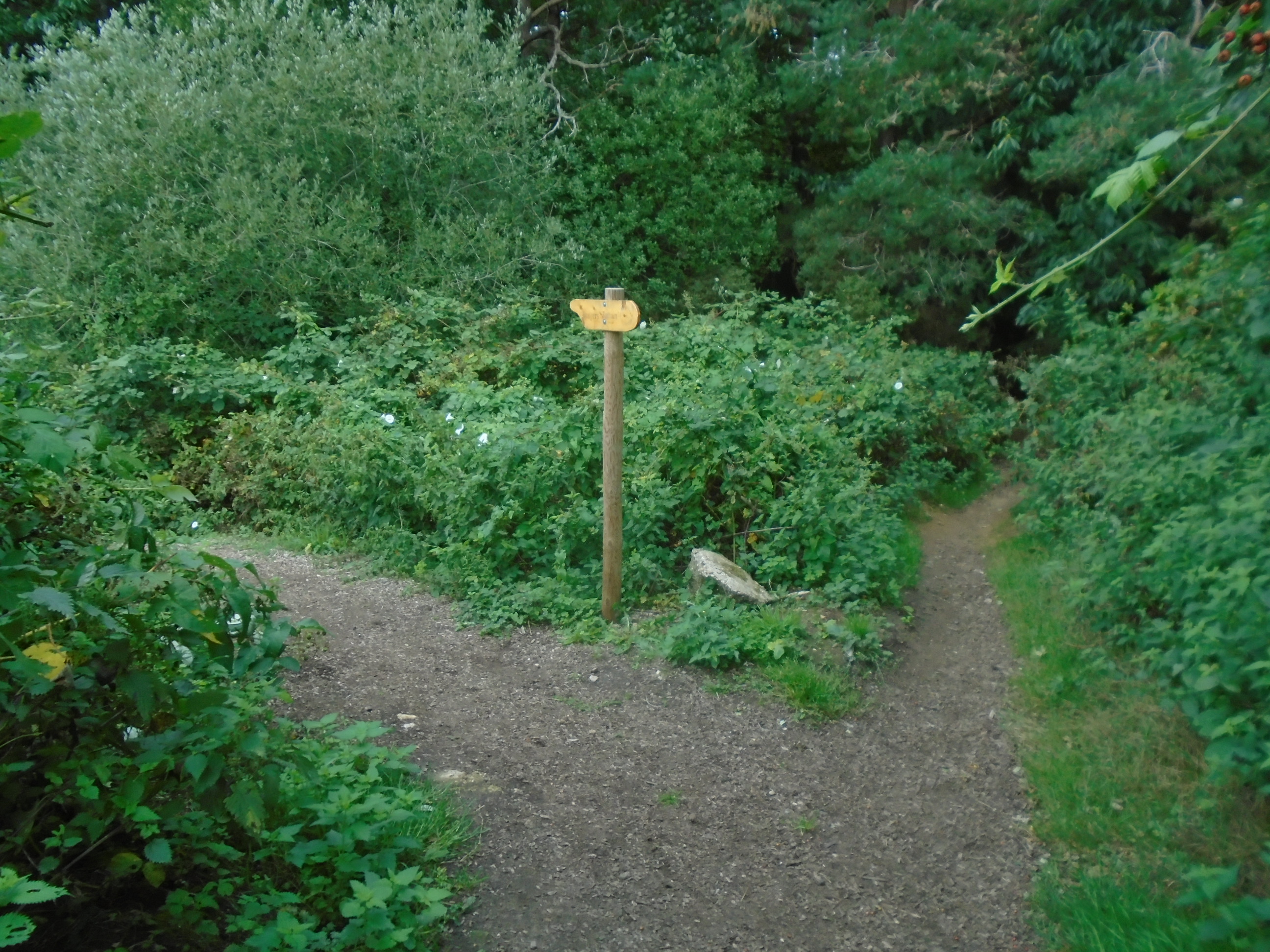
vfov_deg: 53.1
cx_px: 635
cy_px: 476
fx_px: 954
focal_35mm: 26
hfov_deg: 67.3
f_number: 3.2
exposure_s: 1/250
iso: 160
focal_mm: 4.6
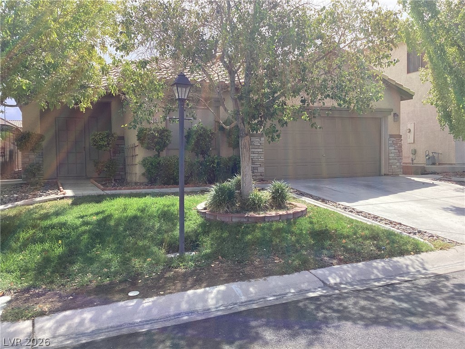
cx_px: 232
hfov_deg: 58.4
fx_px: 416
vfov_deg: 45.4
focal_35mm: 31
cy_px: 174
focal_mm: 3.3
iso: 25
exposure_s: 1/627
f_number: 2.4
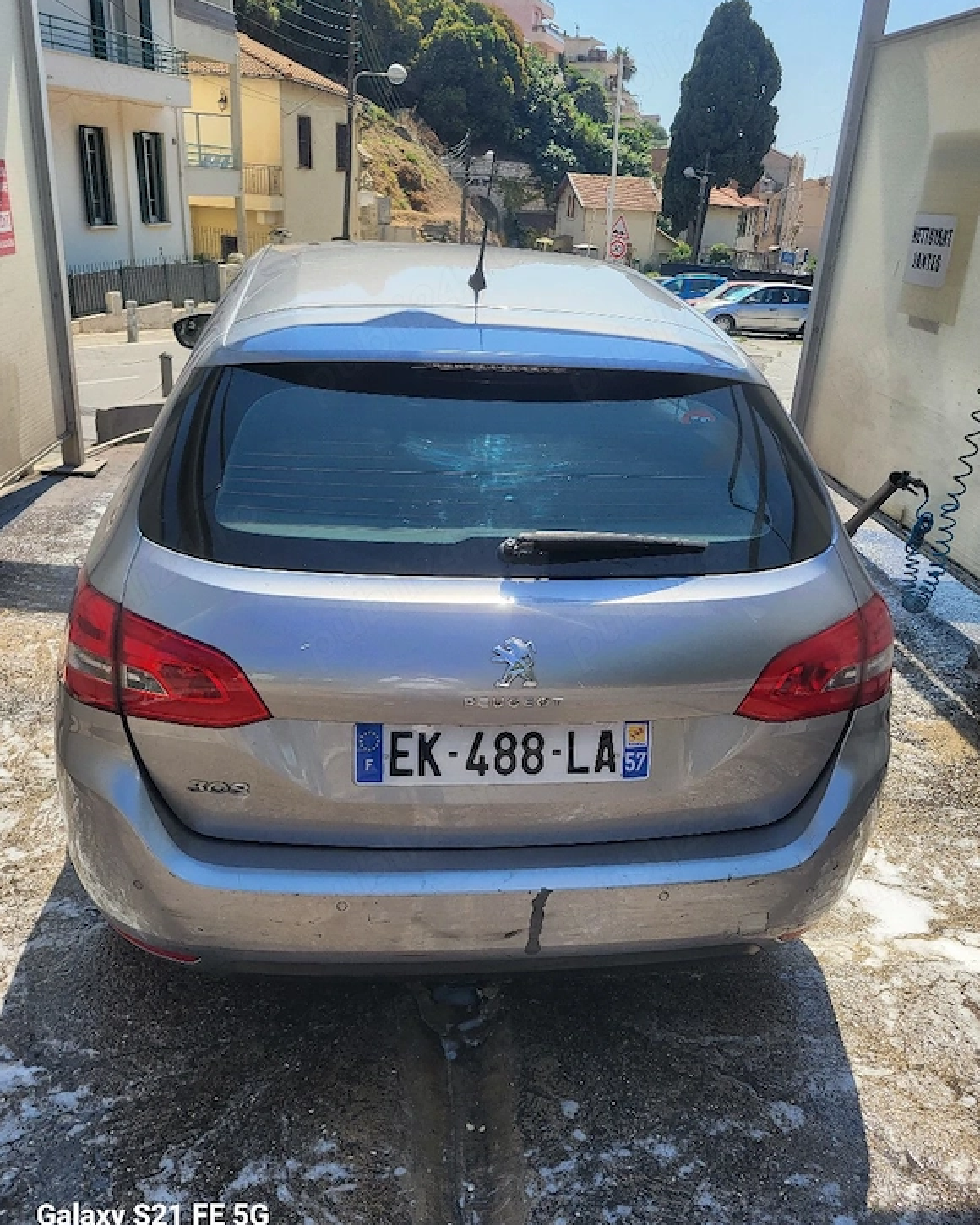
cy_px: 620
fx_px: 1015
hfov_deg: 51.5
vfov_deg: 62.2
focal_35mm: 28
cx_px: 480
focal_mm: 5.4
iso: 40
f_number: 1.8
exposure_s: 1/1667
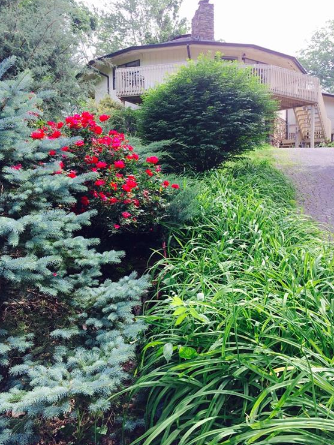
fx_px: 386
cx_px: 168
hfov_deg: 46.8
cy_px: 222
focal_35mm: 30
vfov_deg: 59.9
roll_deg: +1.7
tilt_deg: -2.6
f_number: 2.2
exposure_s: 1/477
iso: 32
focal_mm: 4.15
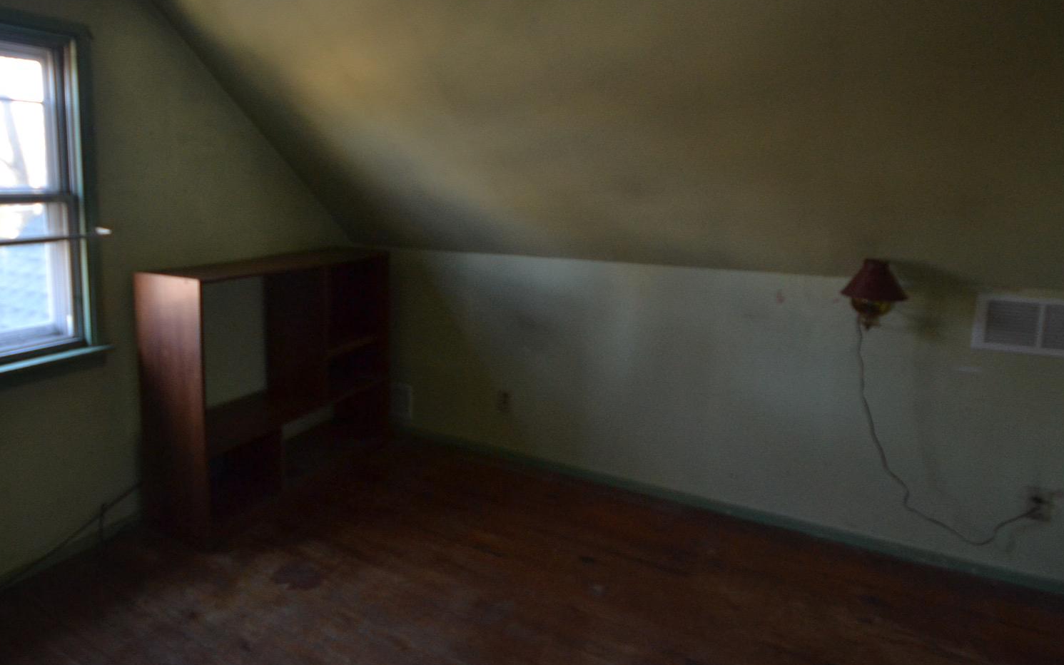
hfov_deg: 81.4
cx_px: 434
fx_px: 609
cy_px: 260
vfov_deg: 56.8
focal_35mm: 21
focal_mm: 10
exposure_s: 1/60
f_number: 4
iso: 720
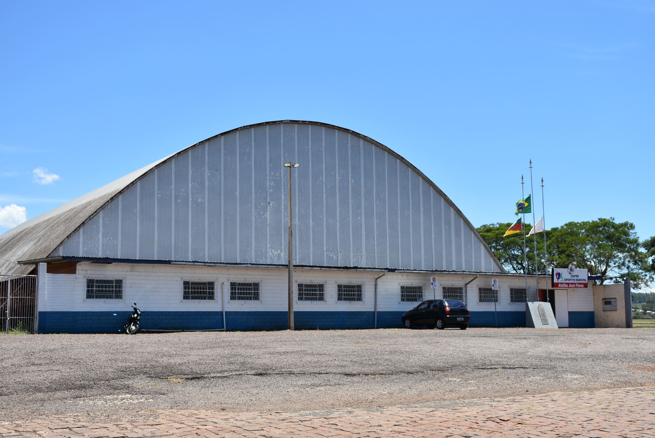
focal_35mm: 40
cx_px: 328
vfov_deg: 33.1
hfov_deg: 47.9
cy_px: 219
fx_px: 737
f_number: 8
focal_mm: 27
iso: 140
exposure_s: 1/500
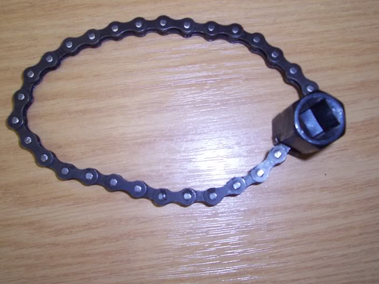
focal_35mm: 39
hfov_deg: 47.9
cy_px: 131
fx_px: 427
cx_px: 189
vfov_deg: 36.8
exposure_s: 1/60
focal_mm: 5.6
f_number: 2.7
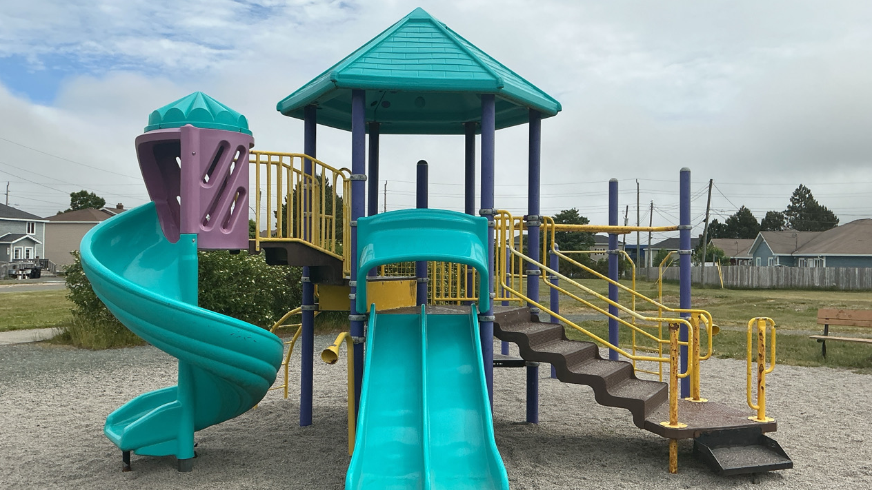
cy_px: 249
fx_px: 740
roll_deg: -0.2
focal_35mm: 32
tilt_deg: +3.0
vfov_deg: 36.7
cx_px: 437
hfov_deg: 61.0
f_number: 1.8
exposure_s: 1/4065
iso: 25
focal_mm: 3
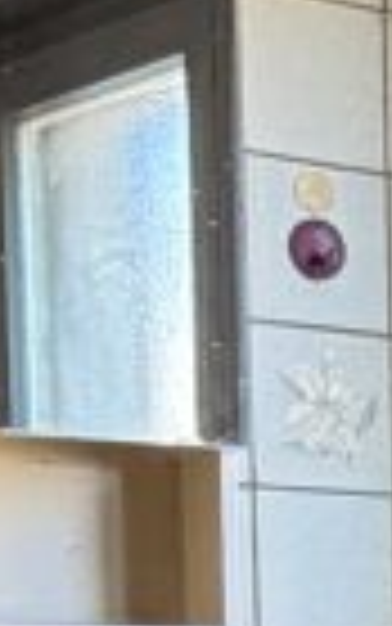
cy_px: 1004
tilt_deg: -6.6
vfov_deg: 13.0
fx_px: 2561
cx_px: 1014
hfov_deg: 7.9
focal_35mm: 150
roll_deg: -0.1
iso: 320
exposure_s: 1/50
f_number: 2.2
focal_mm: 2.22
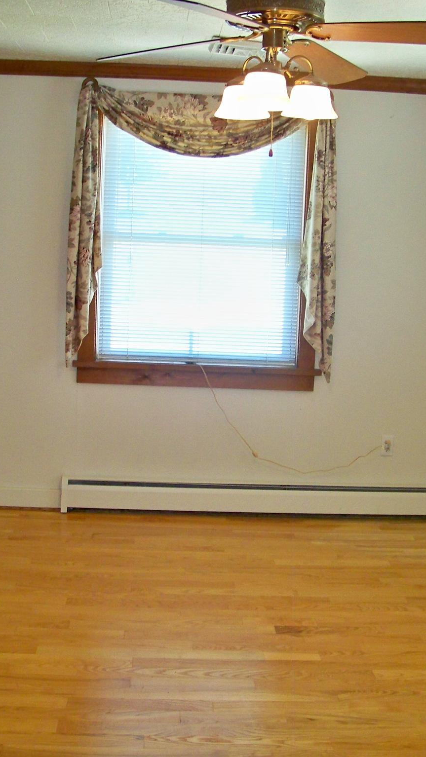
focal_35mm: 48
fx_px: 964
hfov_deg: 24.9
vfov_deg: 42.9
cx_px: 193
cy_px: 378
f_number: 2.8
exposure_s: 1/40
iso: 250
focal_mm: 5.85
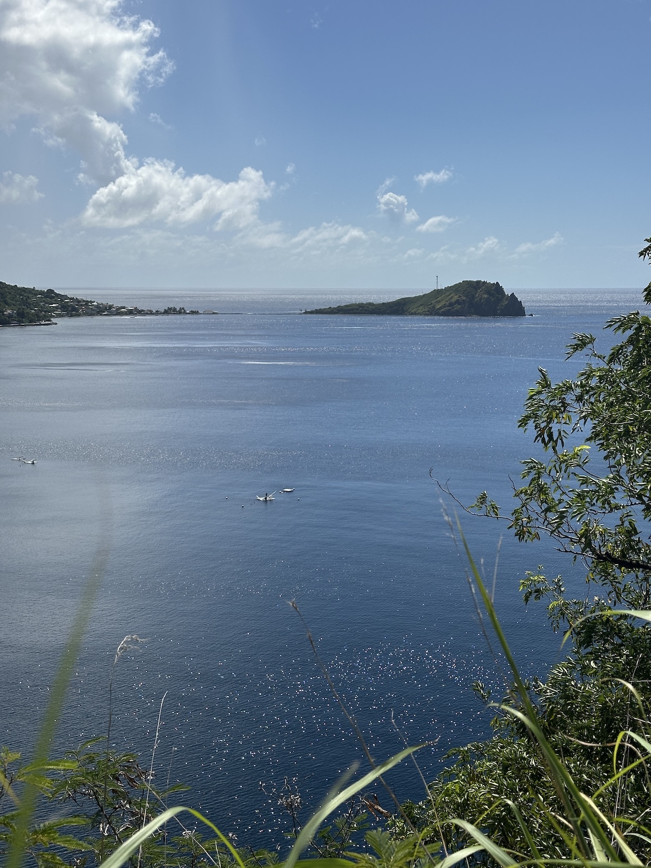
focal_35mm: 48
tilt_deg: -6.3
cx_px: 326
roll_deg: -1.3
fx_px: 1204
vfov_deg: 39.7
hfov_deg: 30.3
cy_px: 434
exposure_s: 1/8197
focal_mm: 6.86
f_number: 1.78
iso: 64
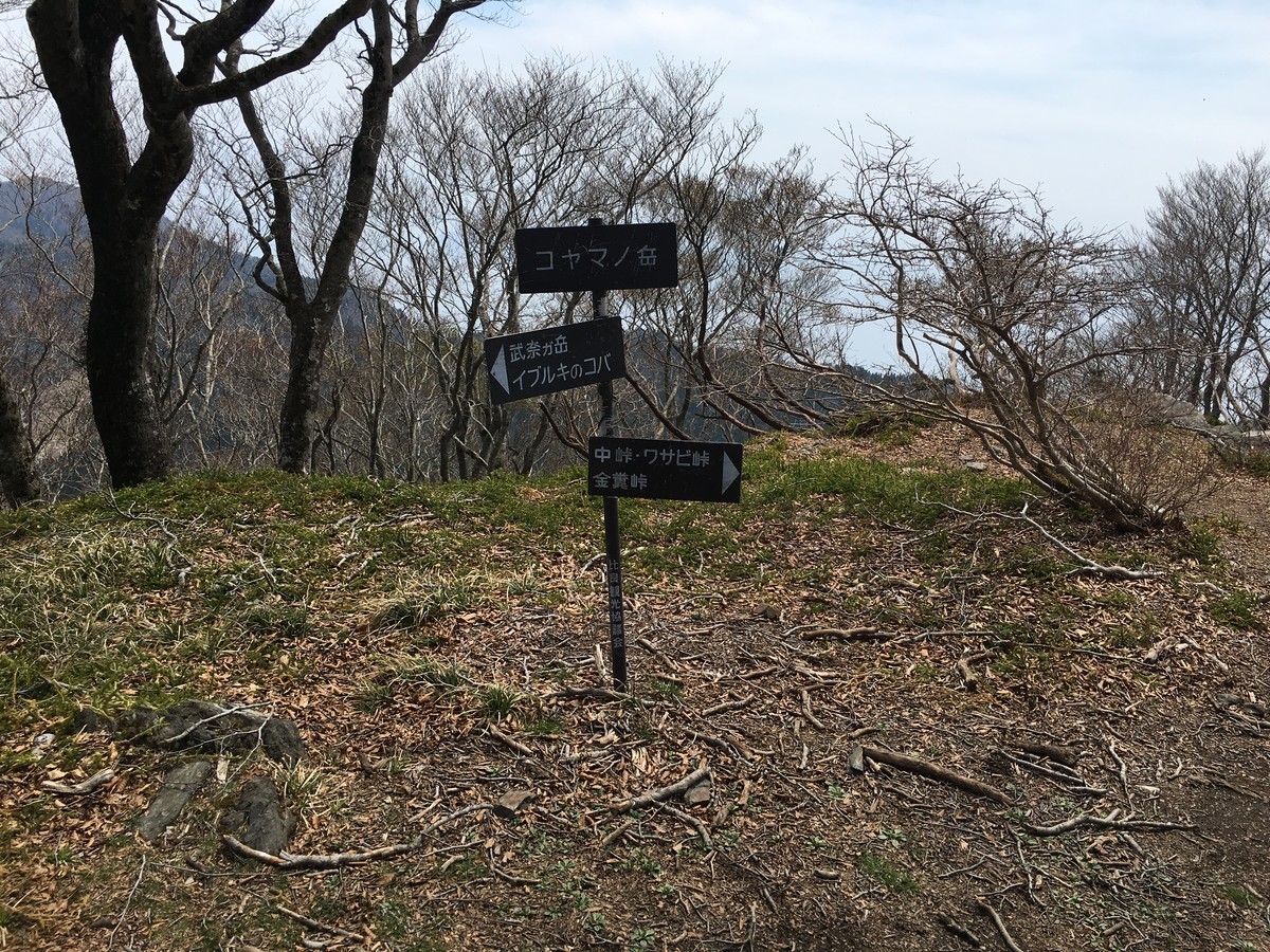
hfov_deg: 61.7
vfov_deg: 48.2
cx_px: 635
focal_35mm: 29
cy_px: 476
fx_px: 1064
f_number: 2.2
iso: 25
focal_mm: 4.15
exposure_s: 1/1350
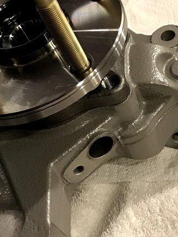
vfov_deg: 28.7
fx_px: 453
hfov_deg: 22.2
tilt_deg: -41.8
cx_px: 111
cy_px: 46
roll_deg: +11.6
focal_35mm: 66
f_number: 1.8
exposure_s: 1/12
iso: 100
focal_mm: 3.99
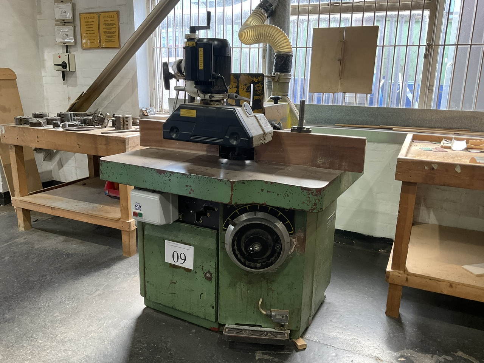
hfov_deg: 61.7
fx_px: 405
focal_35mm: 29
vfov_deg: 48.2
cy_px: 182
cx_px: 242
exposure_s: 1/60
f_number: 1.8
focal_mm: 3
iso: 80
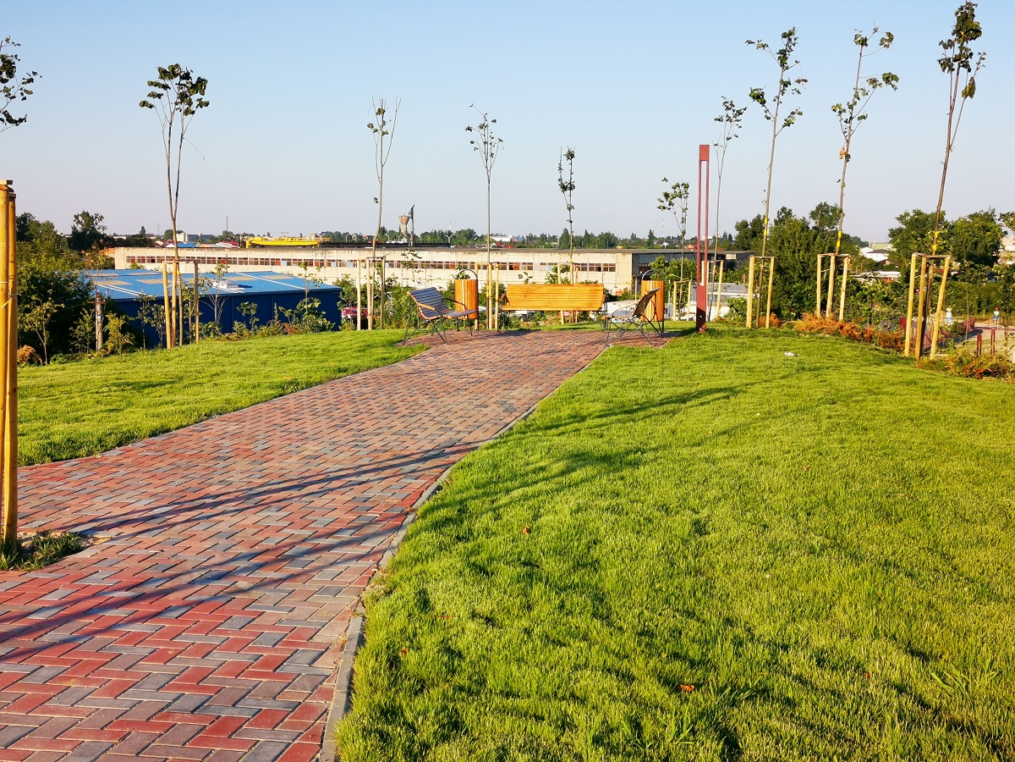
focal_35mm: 48
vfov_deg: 30.3
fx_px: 1407
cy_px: 381
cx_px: 508
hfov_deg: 39.7
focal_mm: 5.58
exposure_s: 1/1007
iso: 50
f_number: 1.8
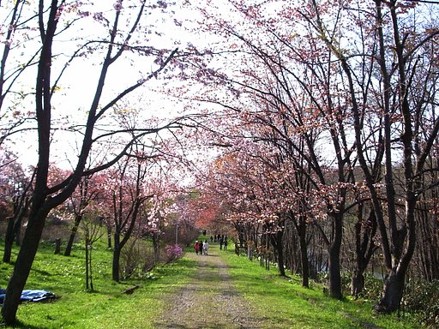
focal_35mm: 41
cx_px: 220
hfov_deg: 45.8
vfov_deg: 35.1
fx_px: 520
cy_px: 164
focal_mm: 6.8
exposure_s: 1/400
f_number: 4.6
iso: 50
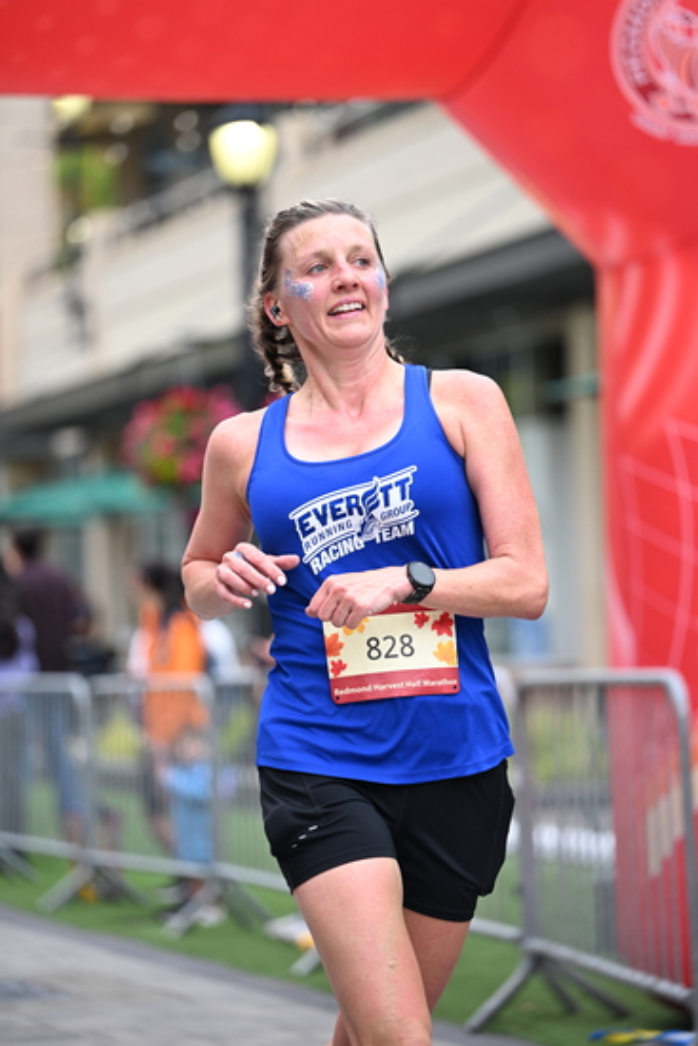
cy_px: 523
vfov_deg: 15.8
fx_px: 3778
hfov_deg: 10.6
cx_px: 349
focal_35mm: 130
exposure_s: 1/1600
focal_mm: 130
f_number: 2.8
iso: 640
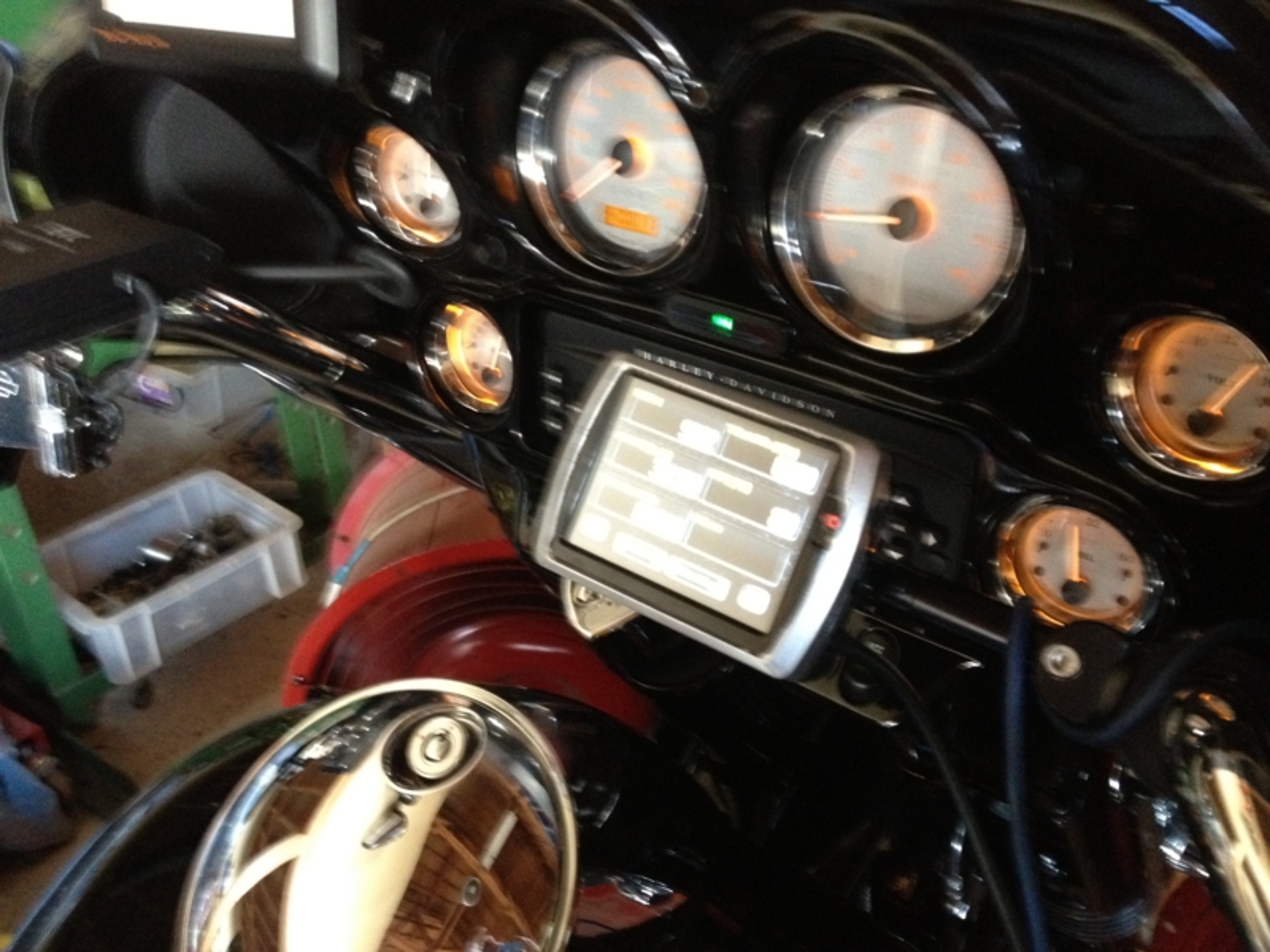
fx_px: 1284
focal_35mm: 35
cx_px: 635
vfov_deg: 40.7
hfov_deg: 52.6
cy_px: 476
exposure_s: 1/15
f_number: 2.4
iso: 500
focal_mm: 4.28
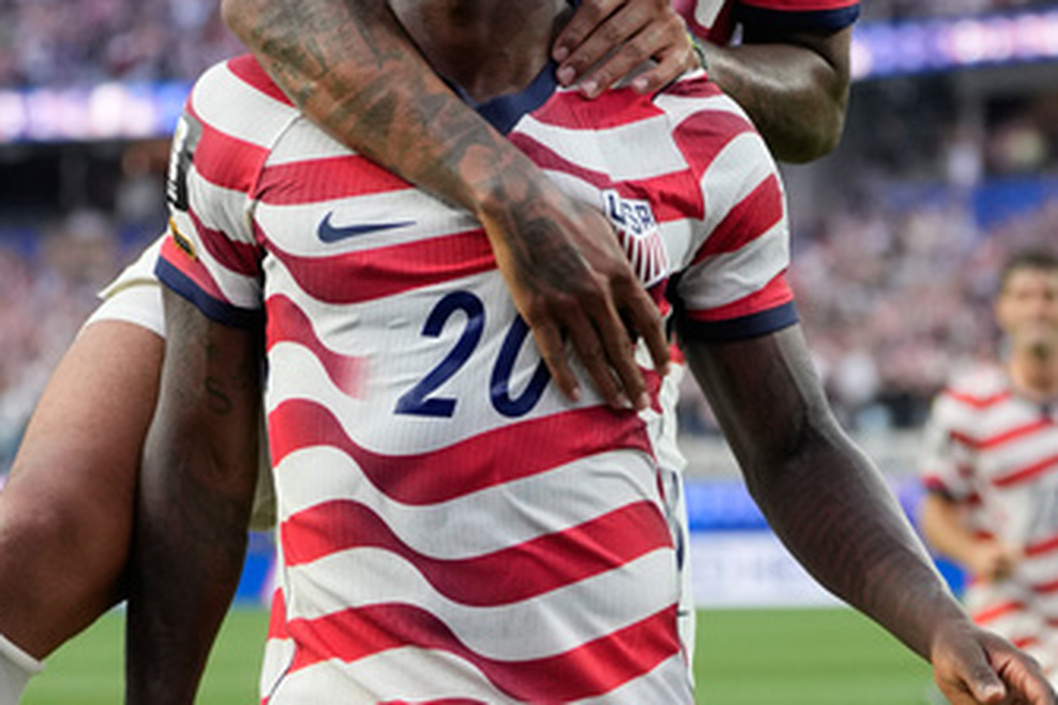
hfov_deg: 9.6
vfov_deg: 6.4
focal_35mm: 214
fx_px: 6286
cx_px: 518
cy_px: 63
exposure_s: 1/1250
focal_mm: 70
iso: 1250
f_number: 2.8
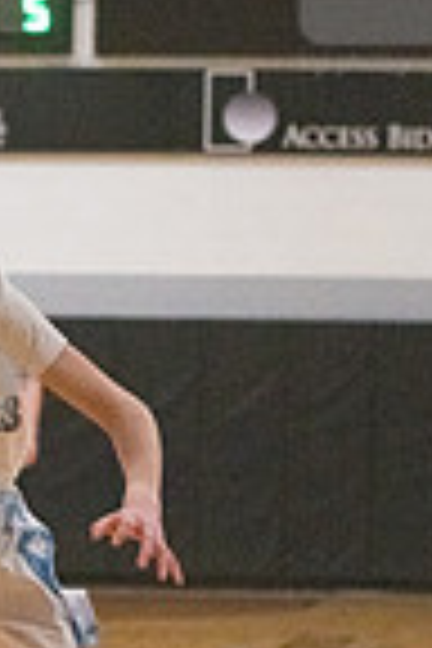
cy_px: 432
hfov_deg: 6.3
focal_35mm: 218
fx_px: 3924
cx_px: -90
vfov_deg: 9.4
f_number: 4.5
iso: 8000
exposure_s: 1/1600
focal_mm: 70
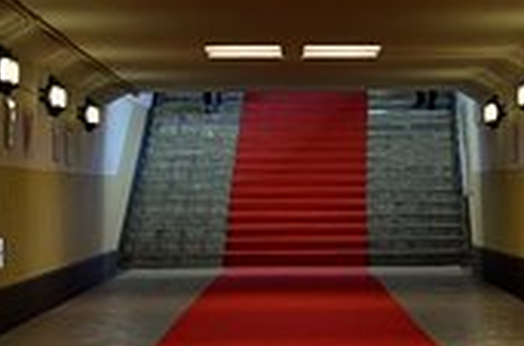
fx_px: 2286
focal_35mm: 158
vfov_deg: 8.7
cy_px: 115
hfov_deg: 13.1
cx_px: 337
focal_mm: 35
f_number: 5
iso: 800
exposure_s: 1/50
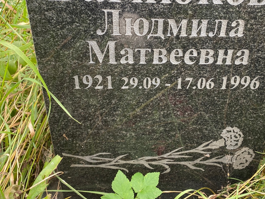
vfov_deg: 39.2
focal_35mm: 36
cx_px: 154
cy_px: 65
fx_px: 276
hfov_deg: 51.1
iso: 80
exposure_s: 1/121
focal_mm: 4.25
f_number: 1.8
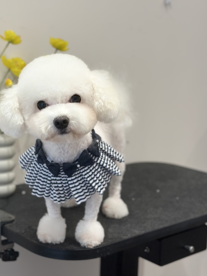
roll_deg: -1.4
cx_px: 71
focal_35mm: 66
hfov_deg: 22.2
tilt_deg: -8.3
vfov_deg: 29.3
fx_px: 526
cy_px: 108
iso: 100
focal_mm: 6.86
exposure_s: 1/120
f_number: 1.78
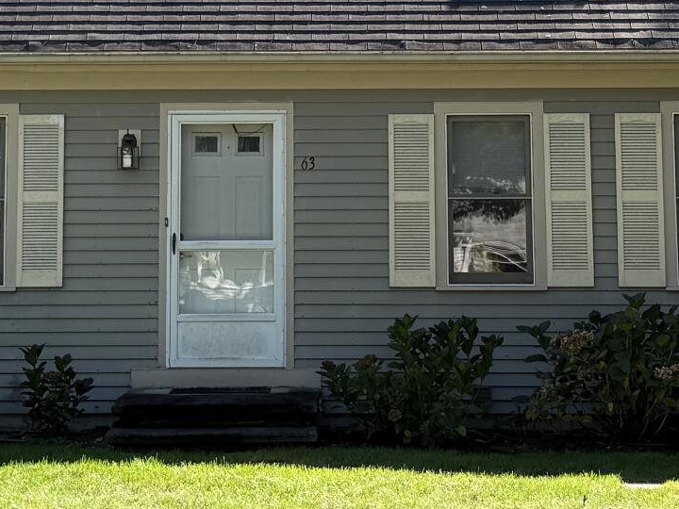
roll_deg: -0.2
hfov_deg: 19.6
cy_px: 44
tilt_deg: +6.7
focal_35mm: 100
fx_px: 1962
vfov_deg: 14.6
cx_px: 316
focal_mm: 6.76
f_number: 1.78
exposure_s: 1/1361
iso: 100
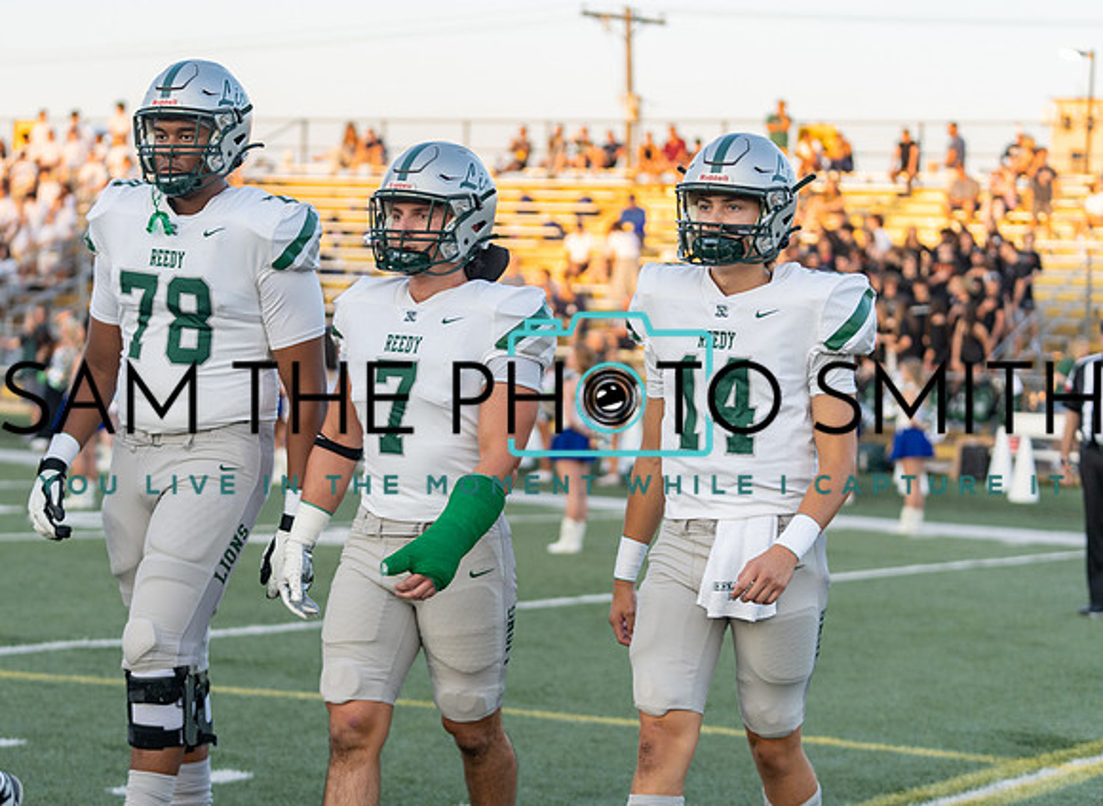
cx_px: 444
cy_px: 367
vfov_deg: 16.5
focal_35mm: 88
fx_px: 2783
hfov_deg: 22.4
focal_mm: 76
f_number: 2.8
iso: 200
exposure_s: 1/320
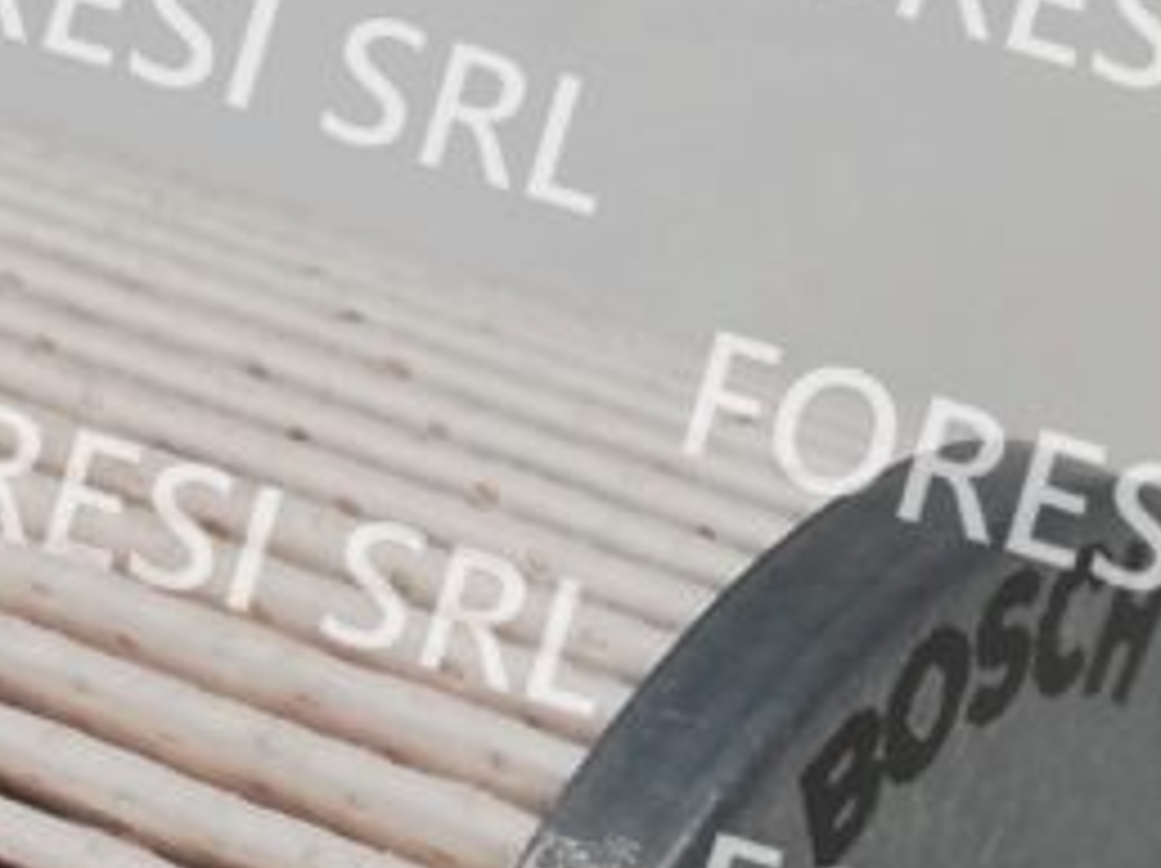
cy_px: 980
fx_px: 4926
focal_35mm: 147
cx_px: 68
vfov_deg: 10.0
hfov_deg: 13.3
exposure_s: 1/146
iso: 50
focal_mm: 3.81
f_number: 2.2
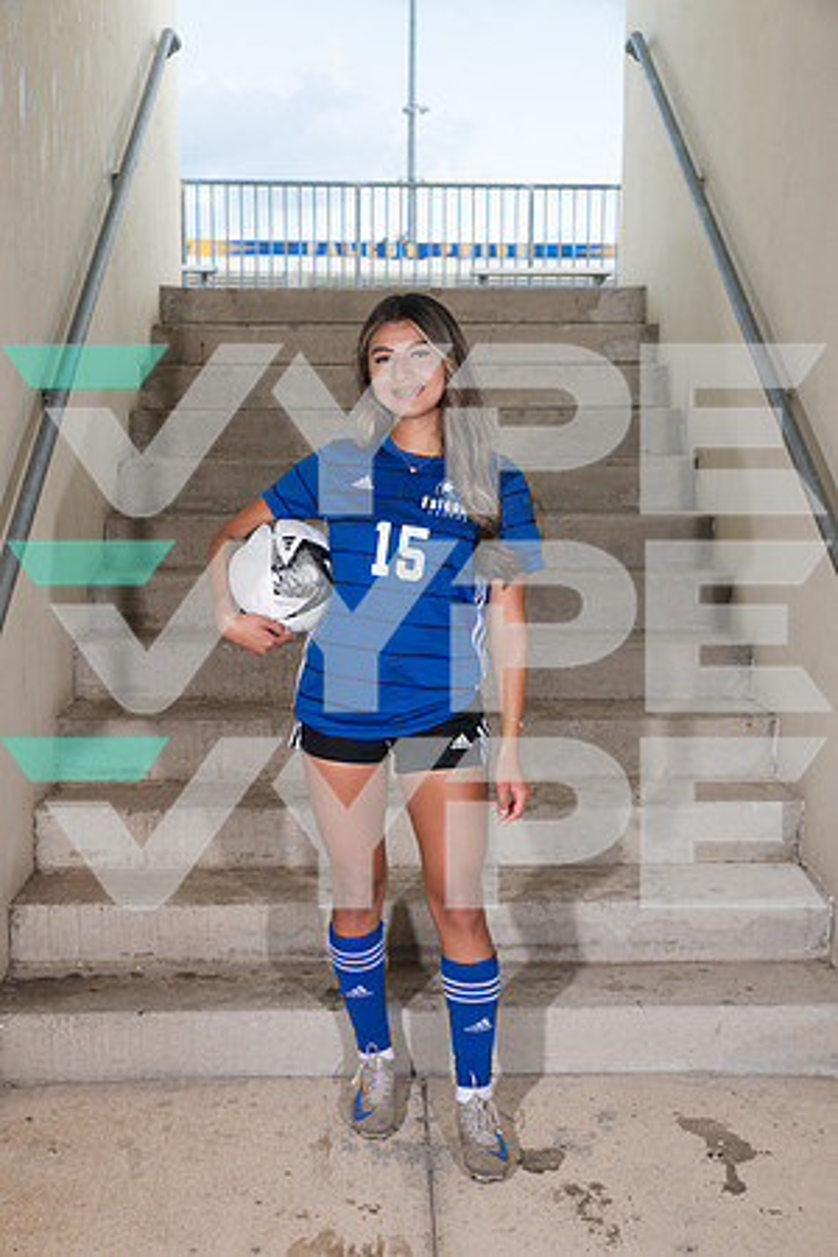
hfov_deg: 28.1
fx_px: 1676
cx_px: 419
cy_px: 628
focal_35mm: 48
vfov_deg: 41.1
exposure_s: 1/320
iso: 250
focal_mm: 48
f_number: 7.1
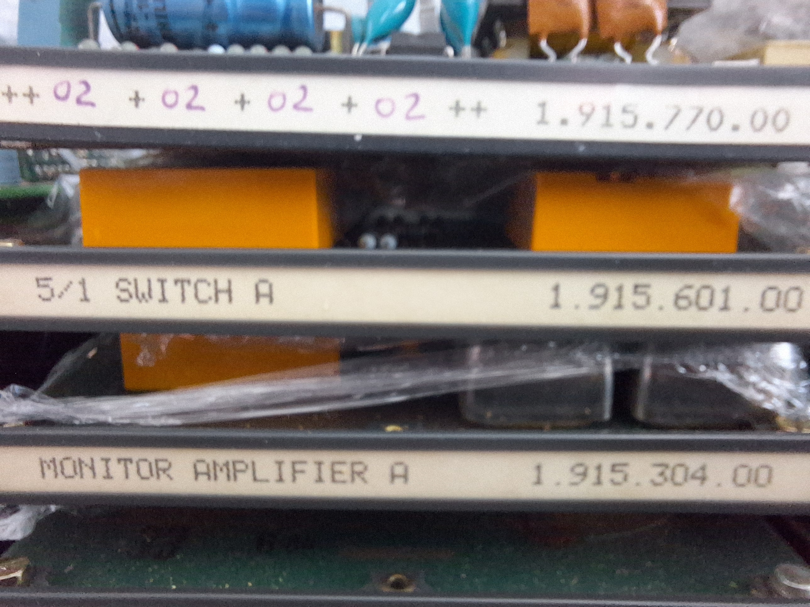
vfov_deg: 54.9
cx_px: 405
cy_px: 304
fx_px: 585
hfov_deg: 69.4
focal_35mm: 25
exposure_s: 1/20
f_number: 2.4
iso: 640
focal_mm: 2.13
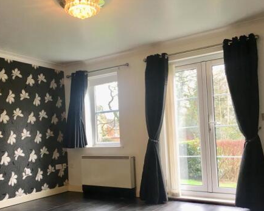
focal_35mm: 38
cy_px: 131
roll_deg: +2.2
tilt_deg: +1.9
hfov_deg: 47.8
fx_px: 297
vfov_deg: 38.9
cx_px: 112
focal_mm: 4.15
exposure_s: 1/33
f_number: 2.2
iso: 40
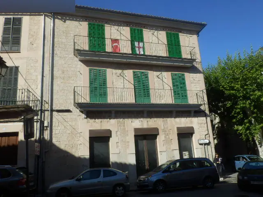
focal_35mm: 33
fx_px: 251
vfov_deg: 42.9
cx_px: 132
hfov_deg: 55.4
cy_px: 98
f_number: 3.7
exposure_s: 1/800
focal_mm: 5.9
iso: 80
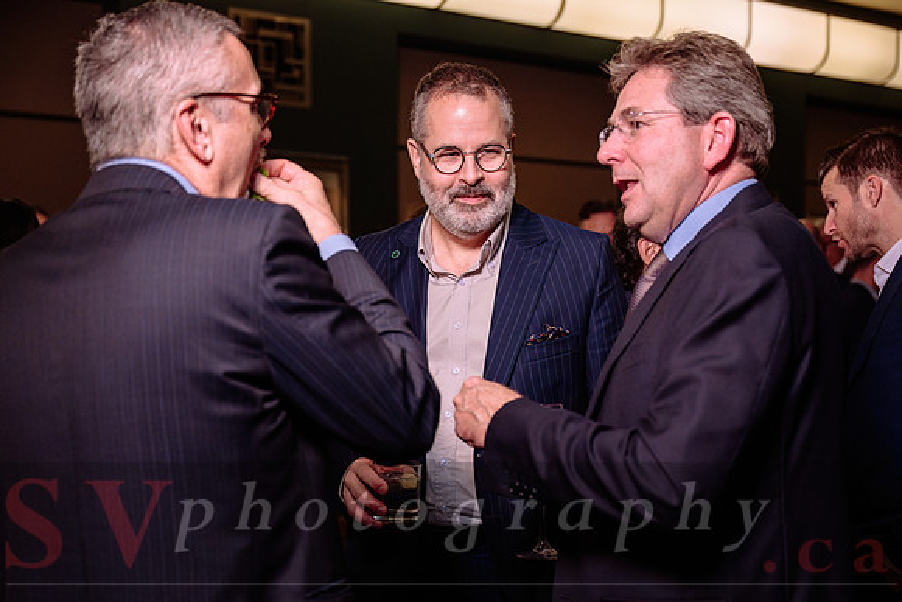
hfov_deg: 38.8
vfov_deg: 26.5
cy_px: 341
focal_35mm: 51
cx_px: 511
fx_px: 1278
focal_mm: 45
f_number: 3.2
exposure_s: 1/100
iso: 800
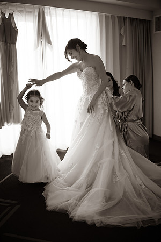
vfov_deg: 54.4
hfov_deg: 37.9
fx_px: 235
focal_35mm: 35
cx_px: 80
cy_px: 121
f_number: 1.2
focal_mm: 35
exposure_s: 1/125
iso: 160
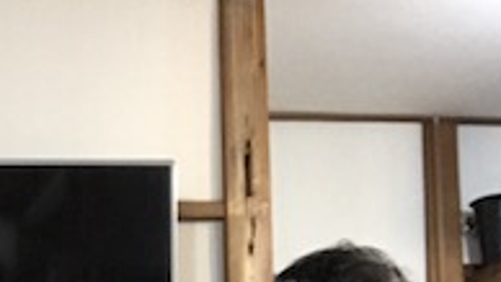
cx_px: -196
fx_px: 1434
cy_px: 490
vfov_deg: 10.6
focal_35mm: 108
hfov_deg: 18.1
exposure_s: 1/33
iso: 250
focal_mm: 2.87
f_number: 2.2
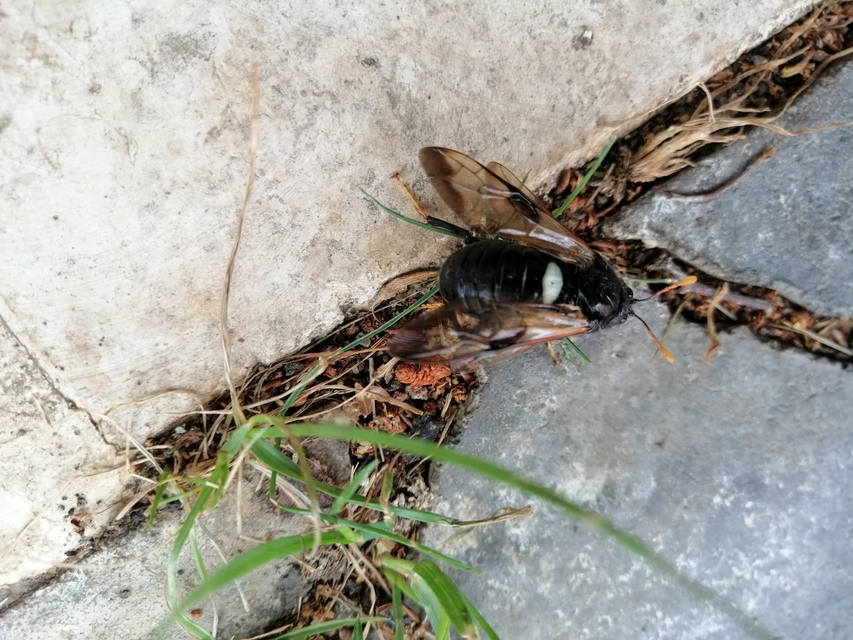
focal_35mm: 27
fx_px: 665
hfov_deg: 65.3
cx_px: 426
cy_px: 320
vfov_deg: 51.4
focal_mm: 3.95
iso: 50
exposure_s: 1/100
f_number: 1.8
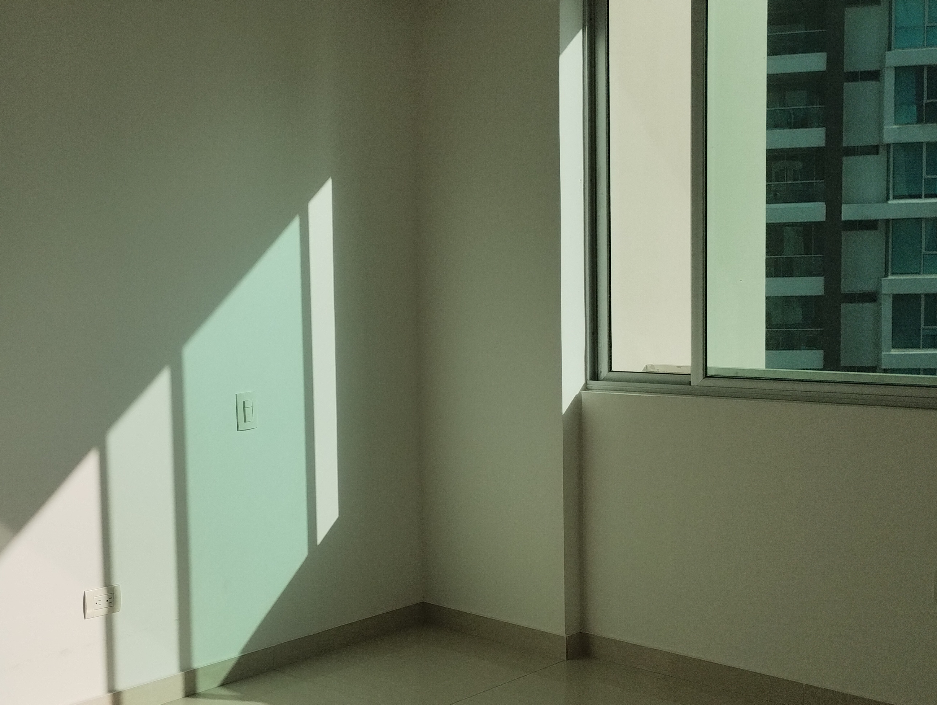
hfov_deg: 42.6
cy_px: 359
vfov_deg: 33.0
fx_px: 1193
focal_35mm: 44
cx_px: 353
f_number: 1.8
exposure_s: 1/1589
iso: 100
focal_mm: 4.27
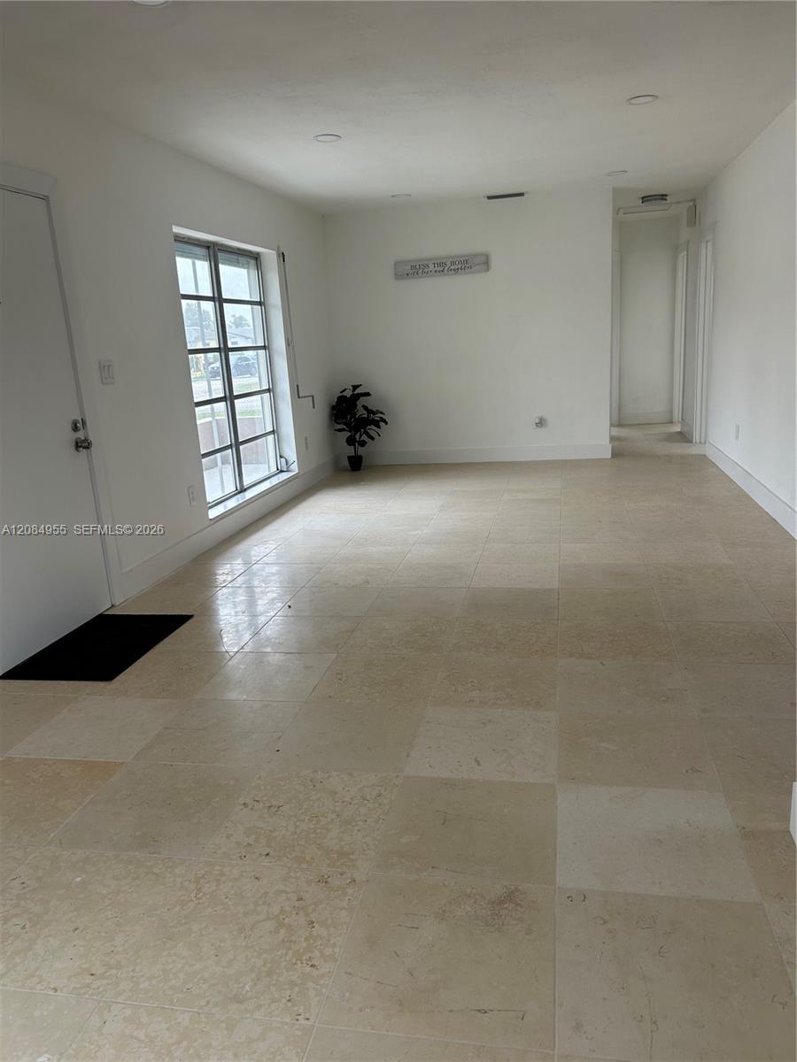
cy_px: 531
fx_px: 798
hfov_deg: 53.1
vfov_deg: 67.3
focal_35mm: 26
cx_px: 398
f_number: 1.5
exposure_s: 1/155
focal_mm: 5.7
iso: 40
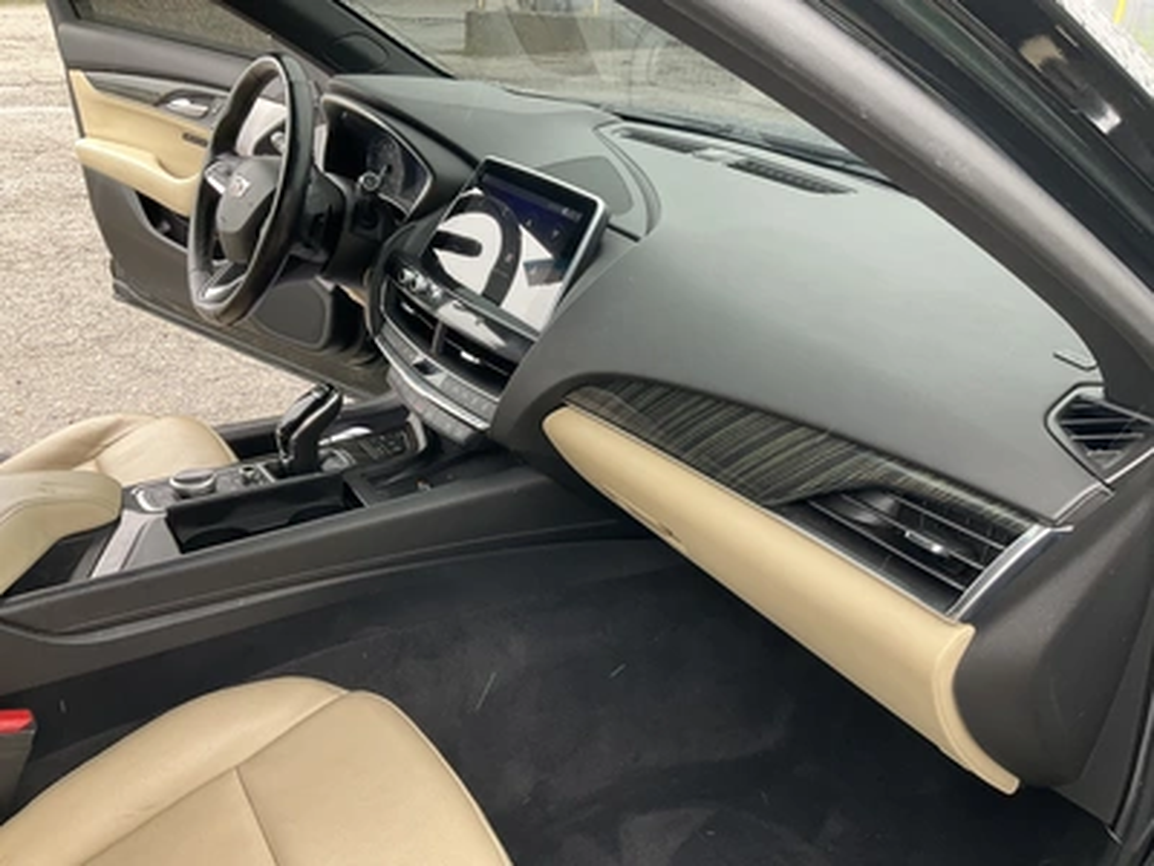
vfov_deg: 48.2
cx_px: 577
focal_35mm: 29
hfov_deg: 61.7
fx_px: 967
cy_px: 433
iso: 64
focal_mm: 3
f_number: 1.8
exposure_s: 1/110
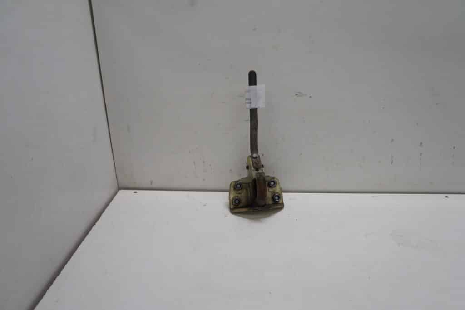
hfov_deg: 61.9
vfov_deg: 43.6
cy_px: 155
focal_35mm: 30
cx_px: 232
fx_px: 388
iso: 100
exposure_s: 1/60
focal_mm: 20
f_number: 4.5
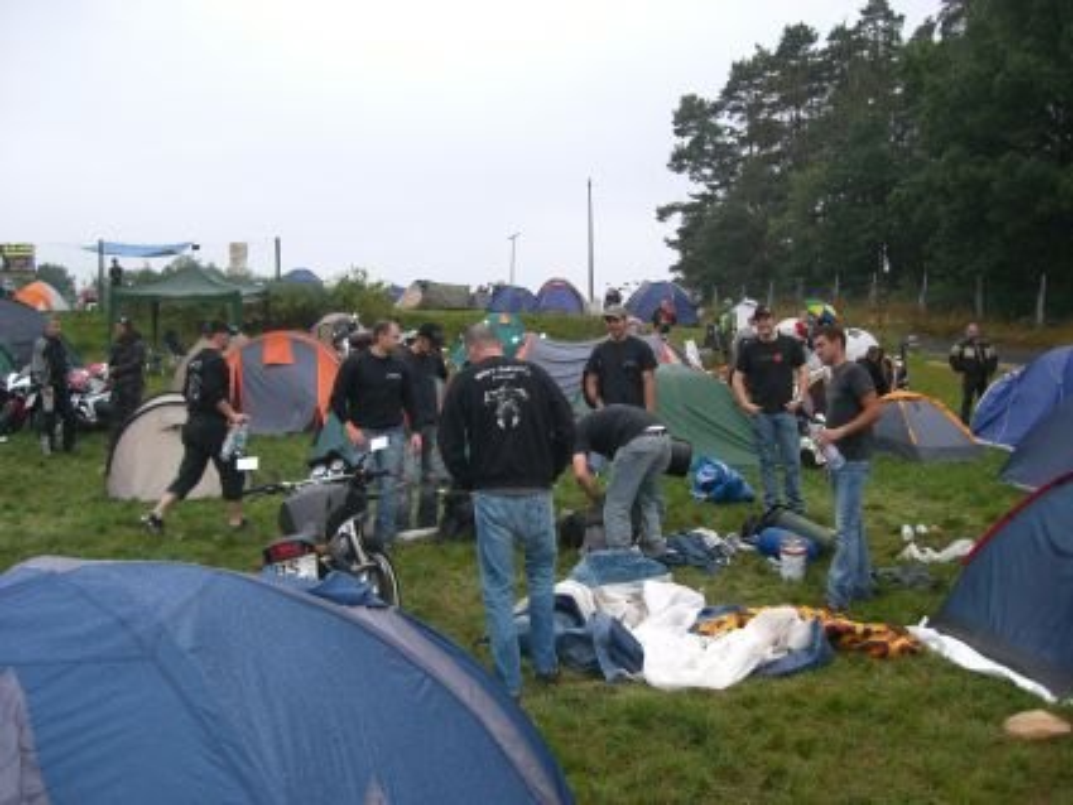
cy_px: 402
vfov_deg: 37.7
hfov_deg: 49.0
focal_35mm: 38
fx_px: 1178
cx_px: 536
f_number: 2.7
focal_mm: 6.2
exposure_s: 1/125
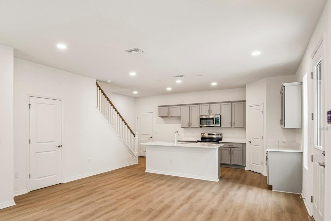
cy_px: 129
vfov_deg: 54.8
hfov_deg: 75.2
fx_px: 211
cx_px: 132
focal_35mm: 23
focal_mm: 18
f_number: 8
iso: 400
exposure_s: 1/25
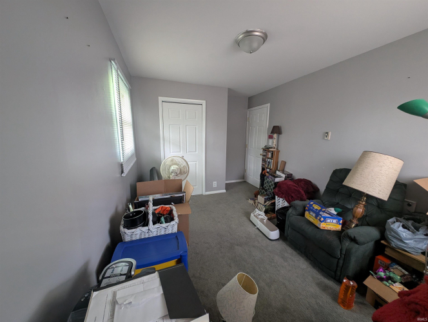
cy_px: 161
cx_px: 214
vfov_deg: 94.6
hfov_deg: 110.5
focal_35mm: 12
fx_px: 149
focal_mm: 2.23
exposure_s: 1/28.6
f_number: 1.95
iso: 238
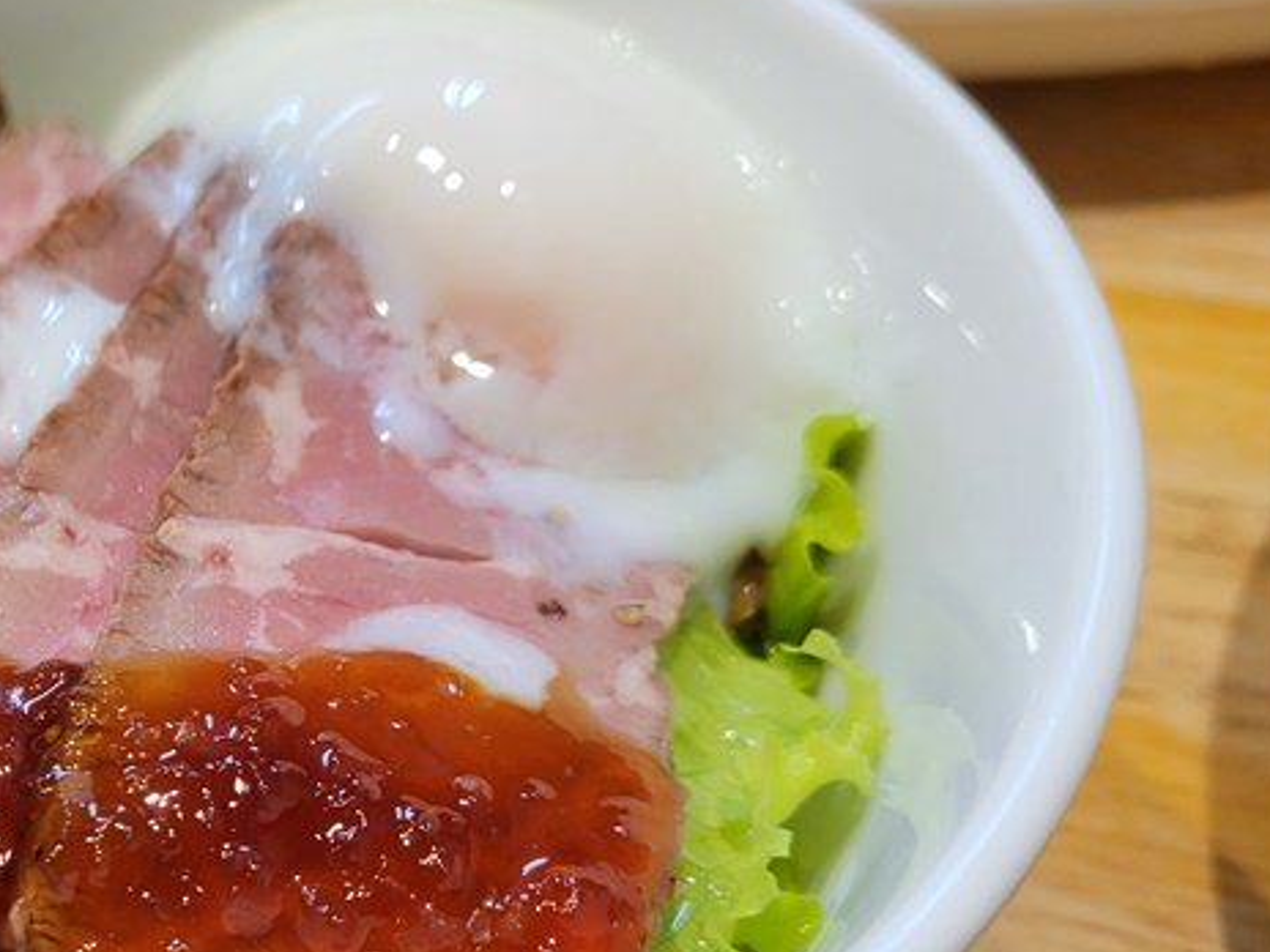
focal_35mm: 56
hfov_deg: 32.1
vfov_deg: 26.0
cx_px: 49
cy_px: 599
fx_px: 2055
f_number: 1.8
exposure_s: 1/120
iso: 160
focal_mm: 5.4
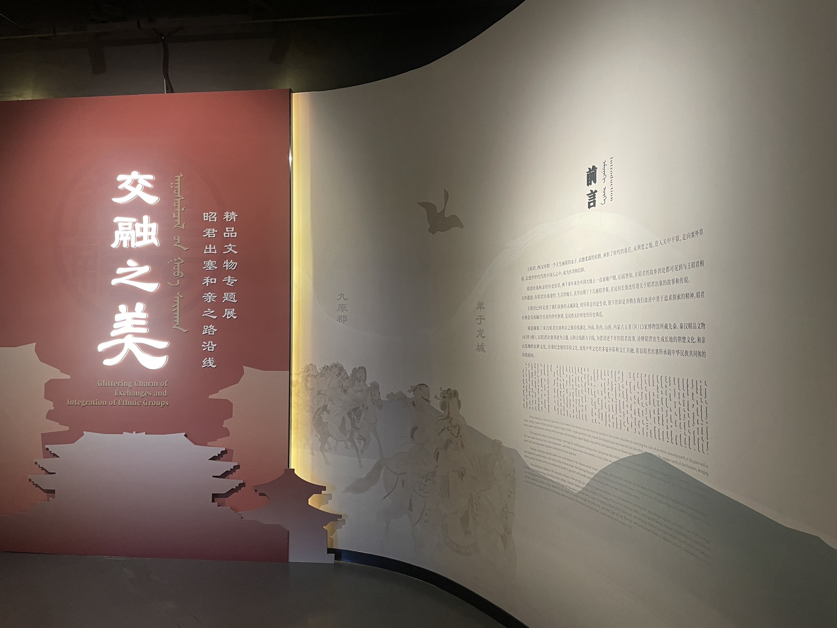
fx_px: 629
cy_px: 314
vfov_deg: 53.1
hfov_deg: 67.3
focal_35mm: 26
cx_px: 418
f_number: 1.6
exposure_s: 1/51
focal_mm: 4.2
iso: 125
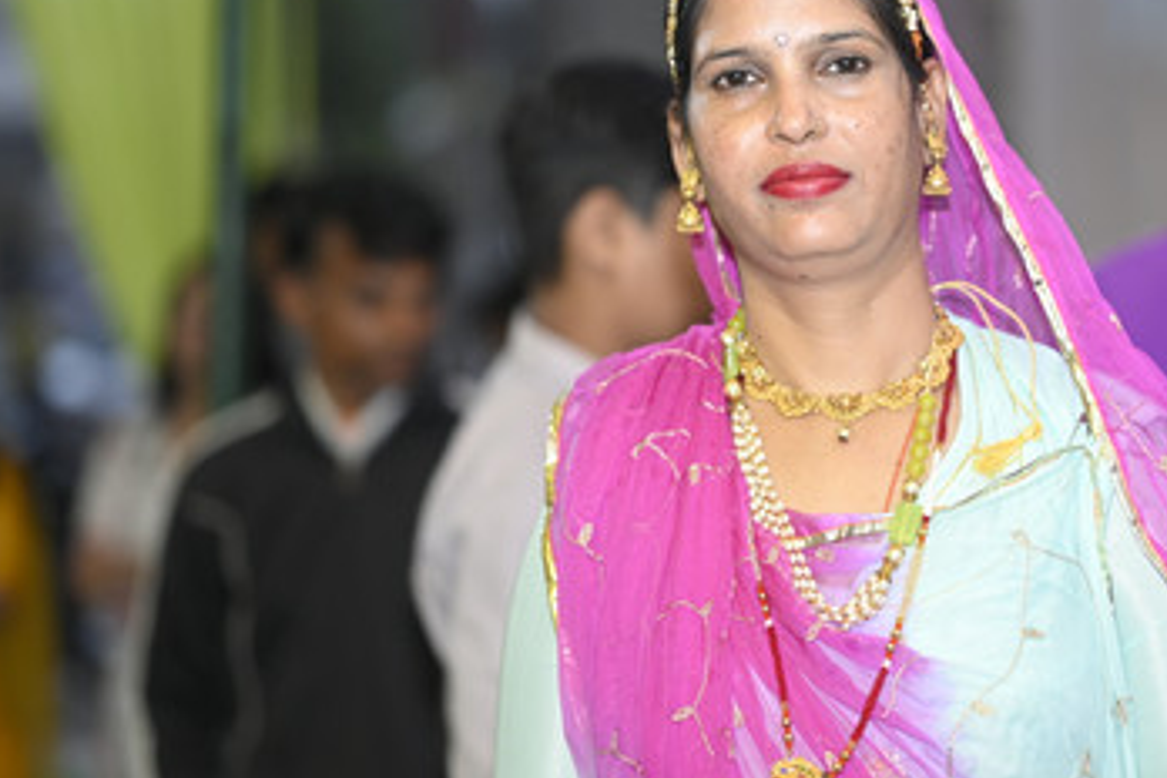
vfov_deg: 11.2
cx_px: 801
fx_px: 3955
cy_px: 320
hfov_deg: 16.7
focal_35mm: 122
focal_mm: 85
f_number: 1.8
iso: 250
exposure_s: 1/200
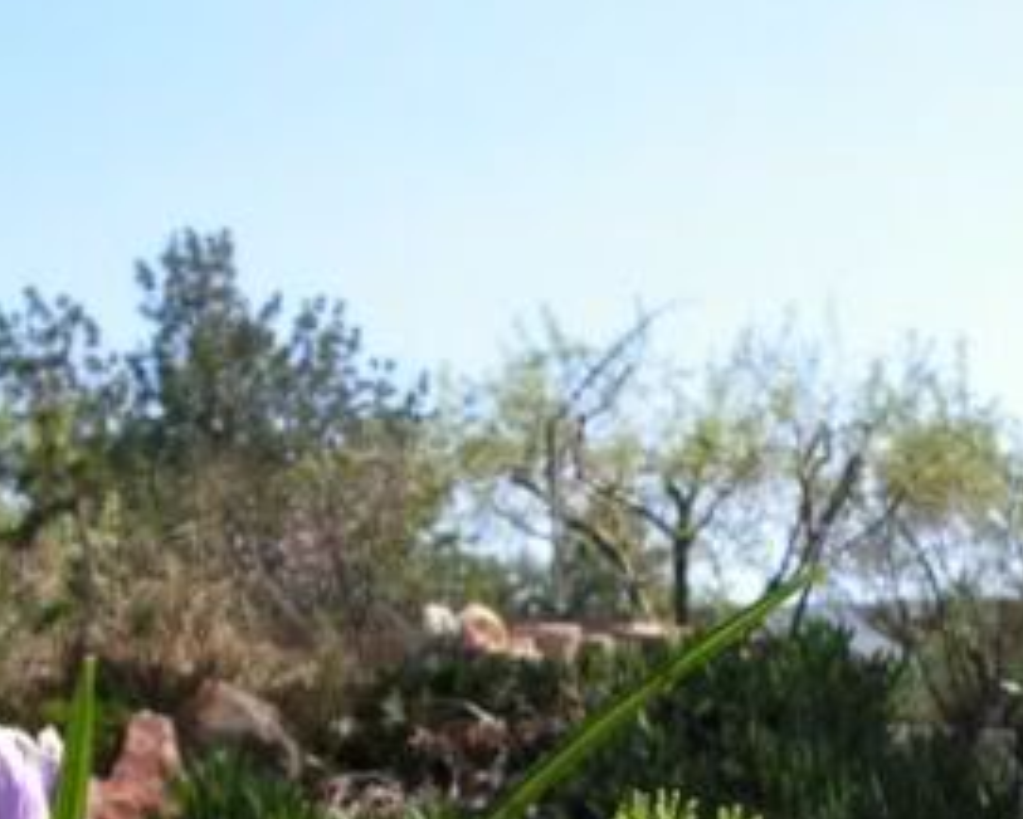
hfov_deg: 23.0
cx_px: 585
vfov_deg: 18.0
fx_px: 2514
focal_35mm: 83
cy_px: 842
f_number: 4.8
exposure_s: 1/320
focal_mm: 6
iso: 64
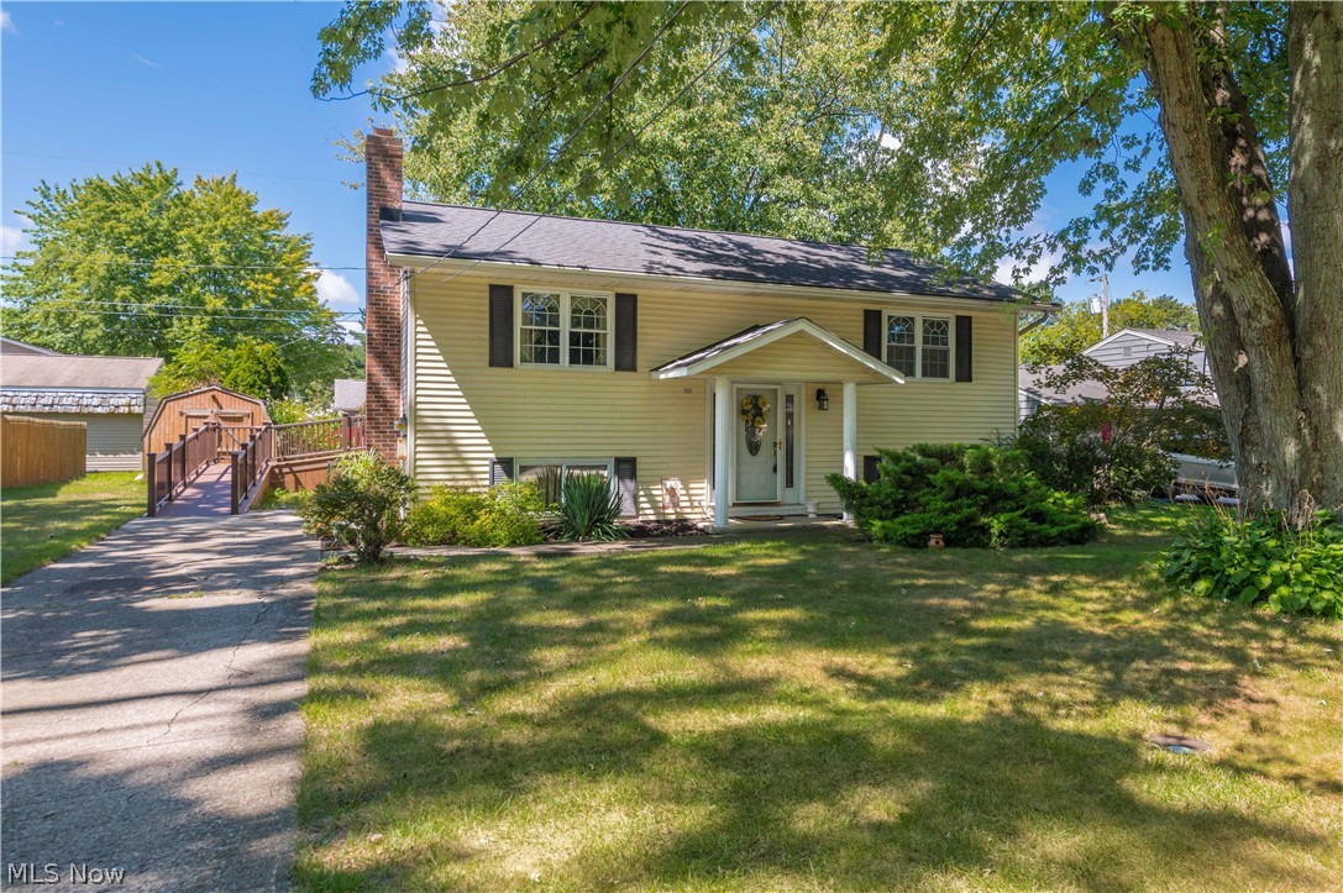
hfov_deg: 73.8
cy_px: 446
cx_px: 672
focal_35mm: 24
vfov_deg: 53.1
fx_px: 895
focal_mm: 24
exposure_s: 1/200
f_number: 9
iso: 200
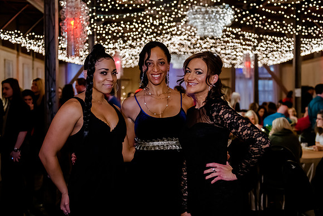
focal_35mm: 53
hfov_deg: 37.7
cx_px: 172
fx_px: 473
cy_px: 101
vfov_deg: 25.7
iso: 4000
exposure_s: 1/125
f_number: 2.8
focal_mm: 48
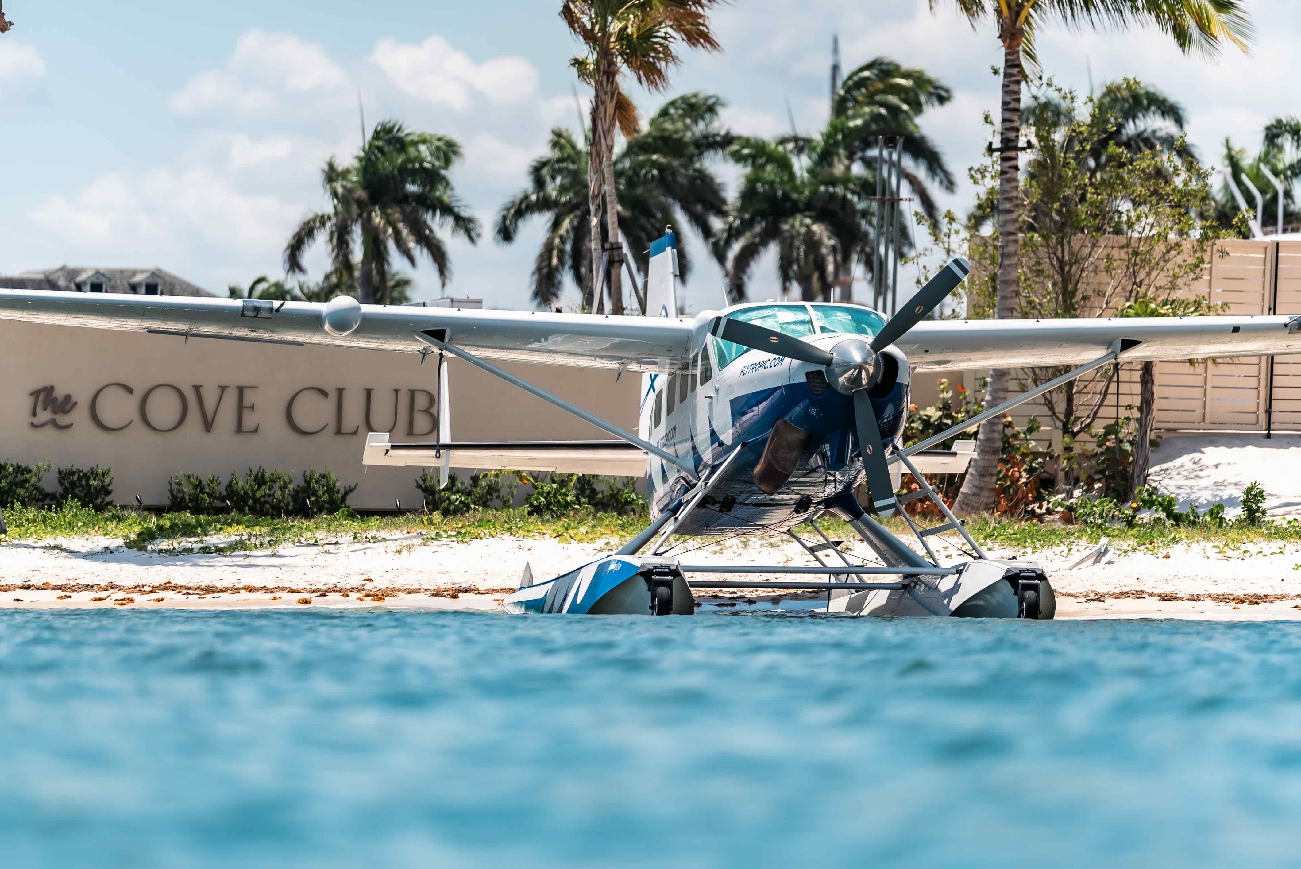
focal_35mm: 200
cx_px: 650
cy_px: 434
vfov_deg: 6.9
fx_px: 7231
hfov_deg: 10.3
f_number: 2.8
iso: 80
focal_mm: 200
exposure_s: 1/2500
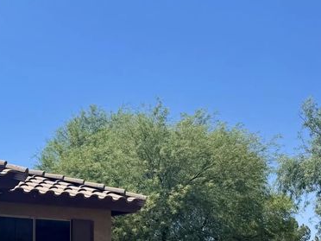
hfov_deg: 25.0
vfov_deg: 21.3
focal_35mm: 66
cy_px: 256
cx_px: -110
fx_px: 612
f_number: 1.78
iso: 80
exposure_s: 1/5714
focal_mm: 6.76
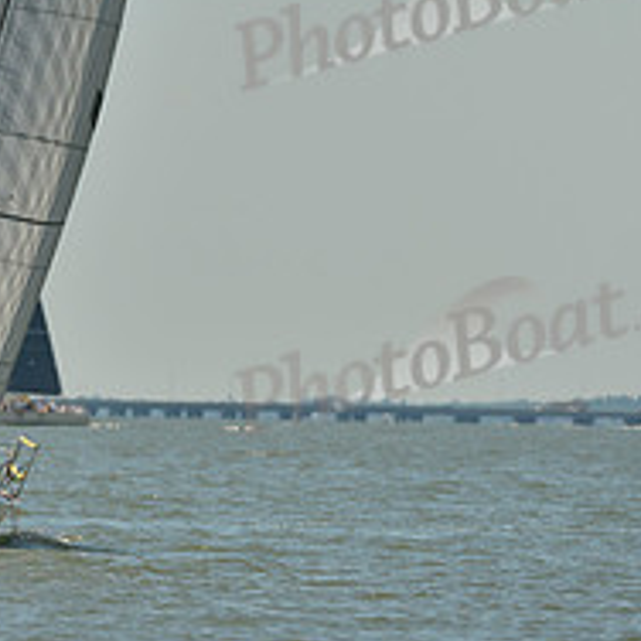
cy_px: -126
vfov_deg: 2.4
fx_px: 15356
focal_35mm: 733
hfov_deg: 2.4
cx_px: 60
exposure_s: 1/1600
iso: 200
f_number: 6.3
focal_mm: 280
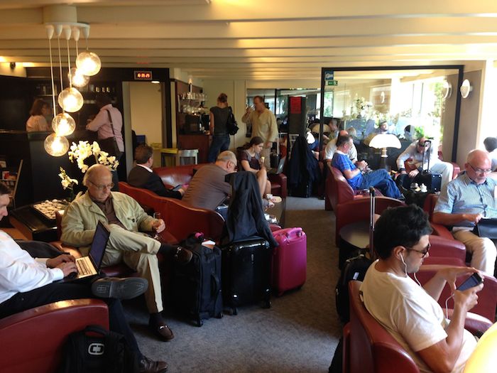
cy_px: 186
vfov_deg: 42.9
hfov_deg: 55.4
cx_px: 248
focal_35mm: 33
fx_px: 474
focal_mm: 4.12
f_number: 2.4
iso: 64
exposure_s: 1/20
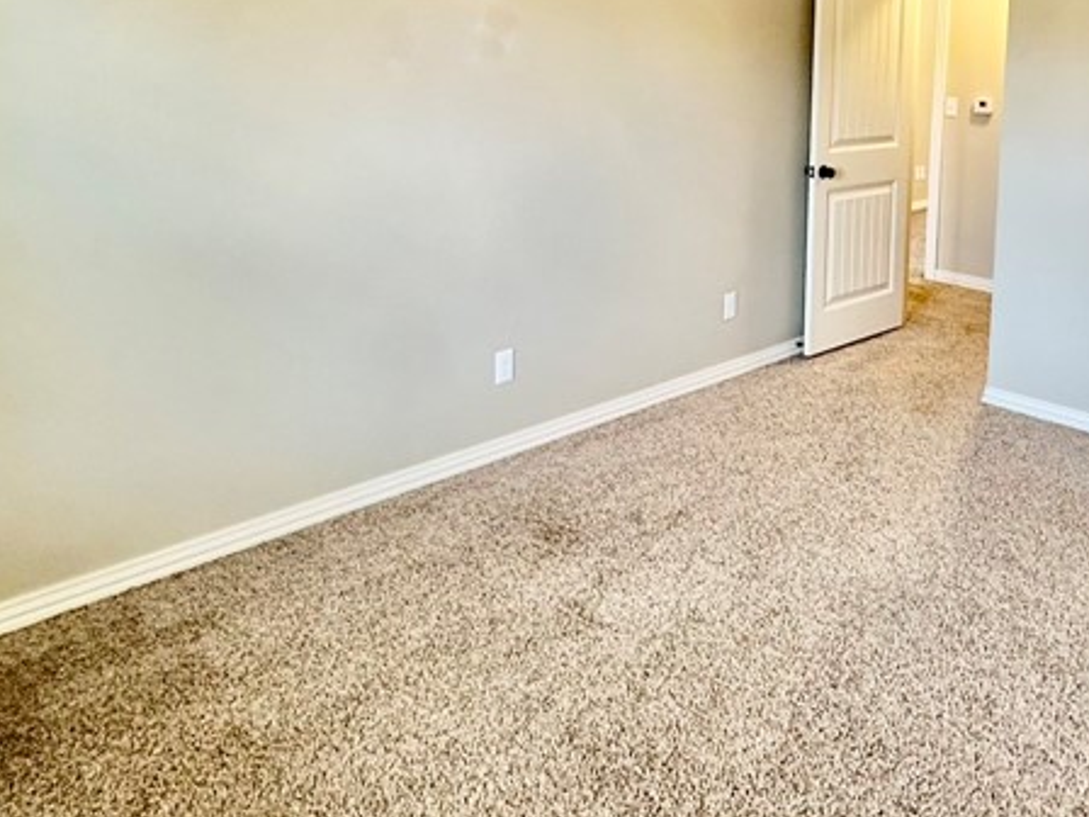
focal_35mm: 32
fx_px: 1007
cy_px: 141
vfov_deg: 41.8
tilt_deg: -6.3
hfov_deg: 56.0
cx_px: 698
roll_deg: -1.9
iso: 320
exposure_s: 1/60
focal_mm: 2.22
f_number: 2.2
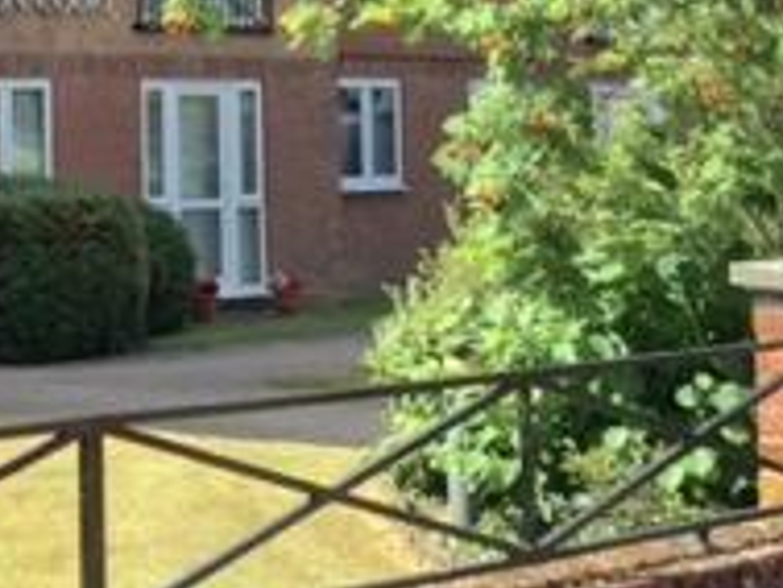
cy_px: -203
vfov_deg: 14.4
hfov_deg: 17.6
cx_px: -447
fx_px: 2218
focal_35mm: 98
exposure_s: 1/1163
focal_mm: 4.15
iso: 32
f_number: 2.2
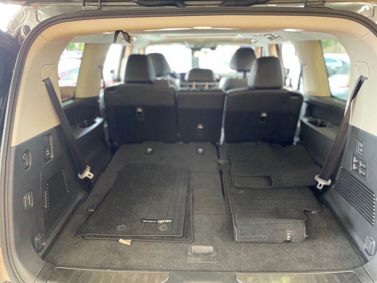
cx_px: 188
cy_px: 142
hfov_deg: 67.3
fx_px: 283
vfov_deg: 53.1
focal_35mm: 26
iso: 400
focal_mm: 4.2
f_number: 1.6
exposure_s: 1/40
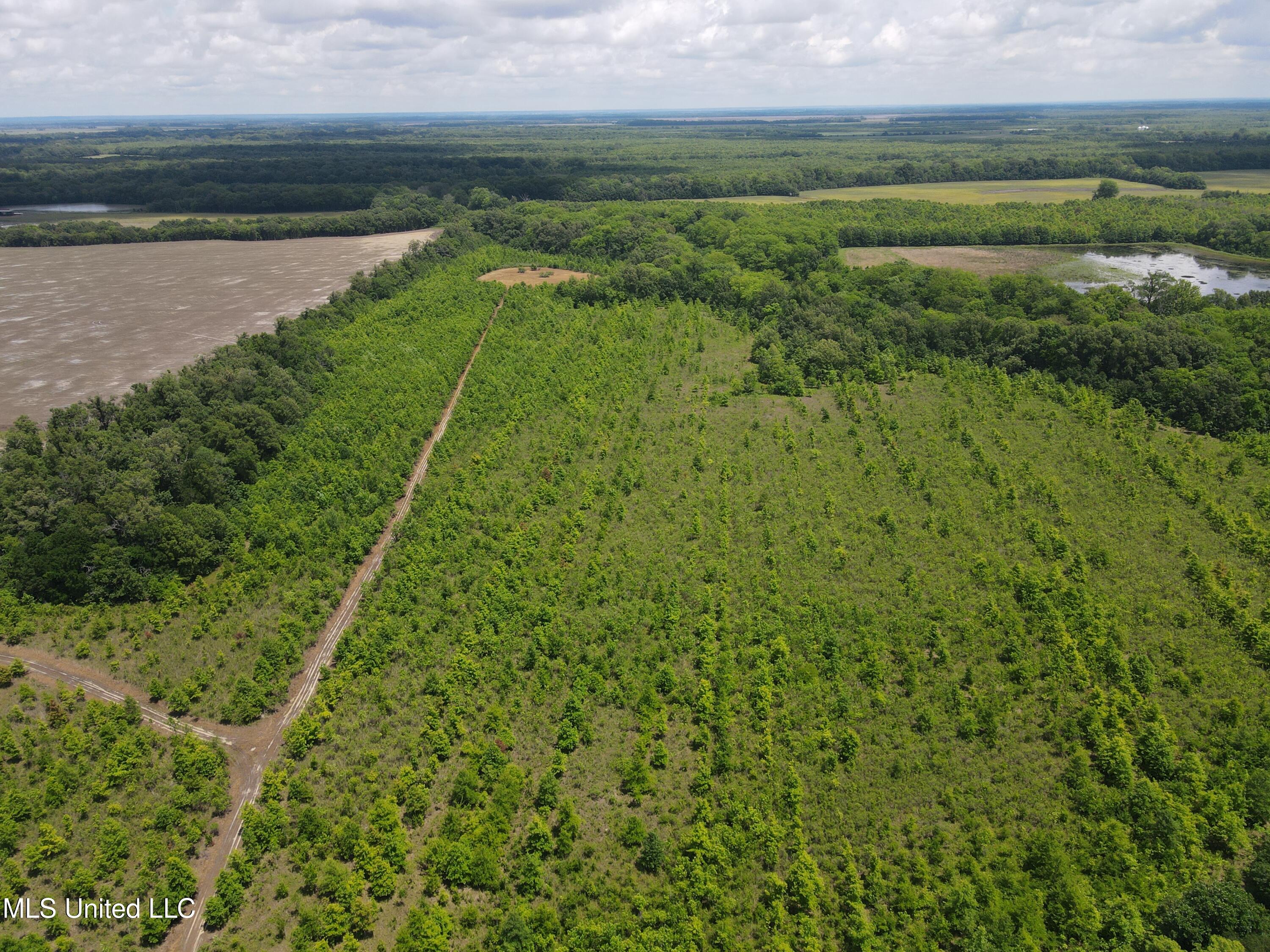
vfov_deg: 56.8
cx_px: 635
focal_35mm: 24
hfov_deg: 71.6
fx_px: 881
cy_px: 476
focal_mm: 4.5
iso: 100
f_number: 2.8
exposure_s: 1/640
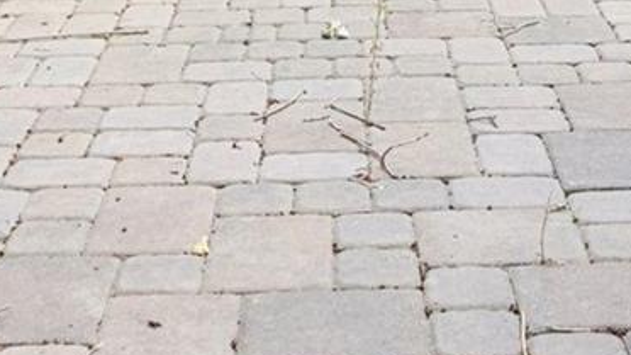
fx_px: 1355
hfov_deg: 26.2
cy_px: -374
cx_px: 344
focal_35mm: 81
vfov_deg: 12.8
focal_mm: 12
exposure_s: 1/30
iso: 100
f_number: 8
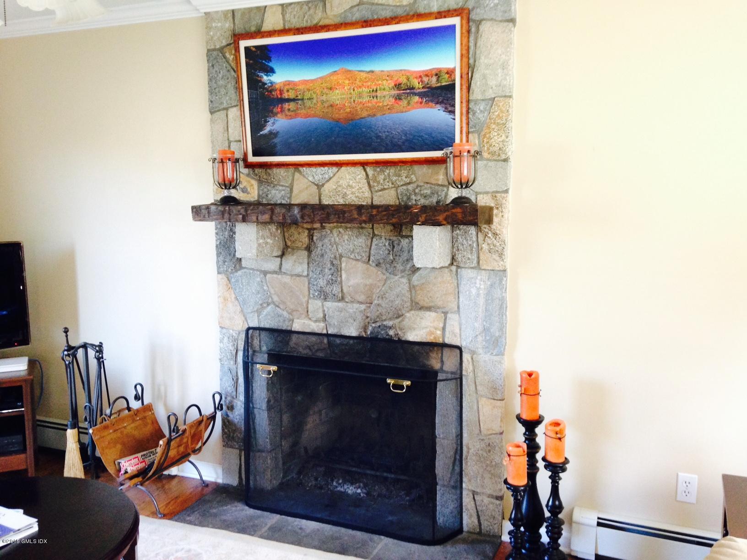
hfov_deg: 55.4
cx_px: 374
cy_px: 280
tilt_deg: -8.6
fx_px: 712
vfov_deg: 42.9
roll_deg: +0.2
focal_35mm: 33
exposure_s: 1/20
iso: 200
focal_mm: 4.12
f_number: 2.4
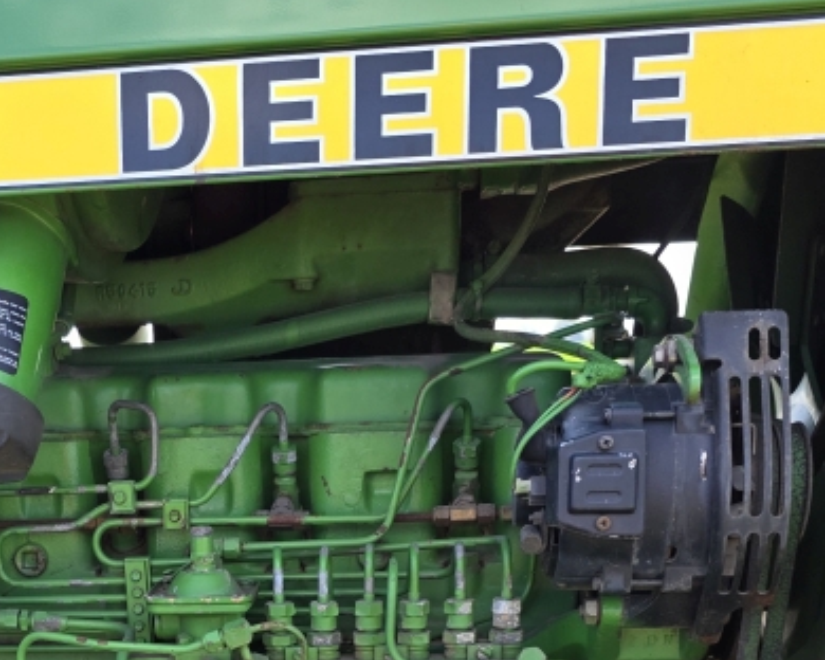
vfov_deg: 23.9
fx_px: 1441
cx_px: 212
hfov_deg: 31.4
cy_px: 751
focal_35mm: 59
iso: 40
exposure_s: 1/359
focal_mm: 6.3
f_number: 1.7
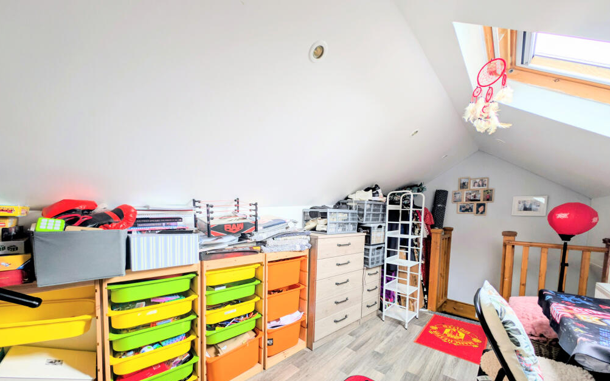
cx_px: 302
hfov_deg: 109.4
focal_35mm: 13
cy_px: 229
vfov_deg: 81.8
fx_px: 216
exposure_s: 1/66.8
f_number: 1.95
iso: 31
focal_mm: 2.23
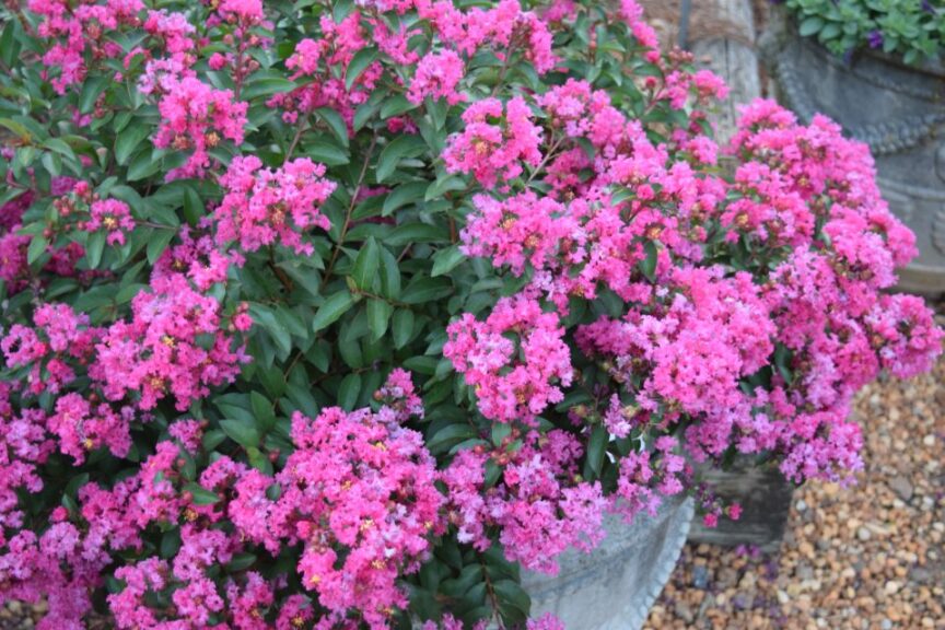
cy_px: 315
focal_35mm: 52
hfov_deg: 37.9
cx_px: 472
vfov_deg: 25.8
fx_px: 1378
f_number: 4.5
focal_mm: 35
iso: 800
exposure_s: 1/50
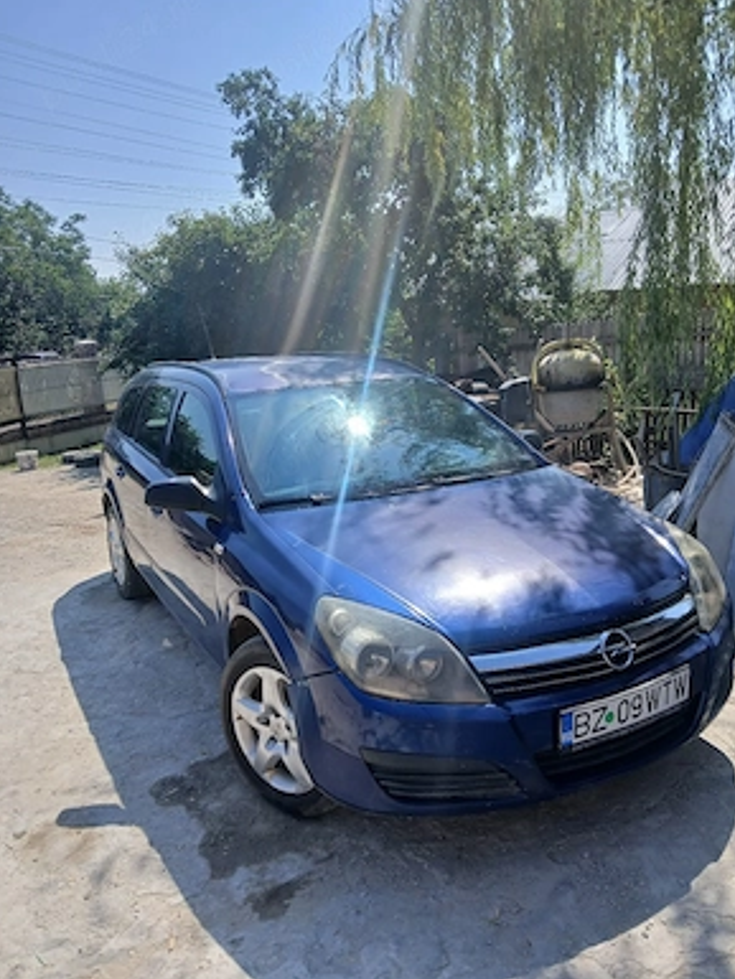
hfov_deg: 51.4
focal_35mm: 27
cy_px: 476
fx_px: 764
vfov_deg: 65.3
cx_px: 369
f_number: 1.8
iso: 20
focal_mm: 3.98
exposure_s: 1/526
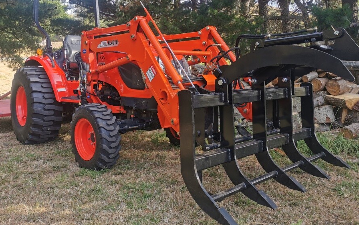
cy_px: 83
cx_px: 184
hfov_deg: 58.1
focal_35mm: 33
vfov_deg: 38.1
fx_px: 323
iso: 50
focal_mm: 5.58
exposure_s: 1/411
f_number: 1.8
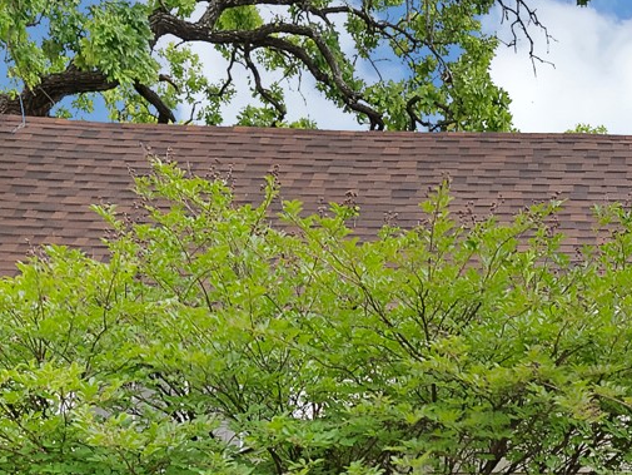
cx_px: 686
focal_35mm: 80
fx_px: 1461
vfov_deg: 16.6
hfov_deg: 23.0
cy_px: 736
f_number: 9
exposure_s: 1/25
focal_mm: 21
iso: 640
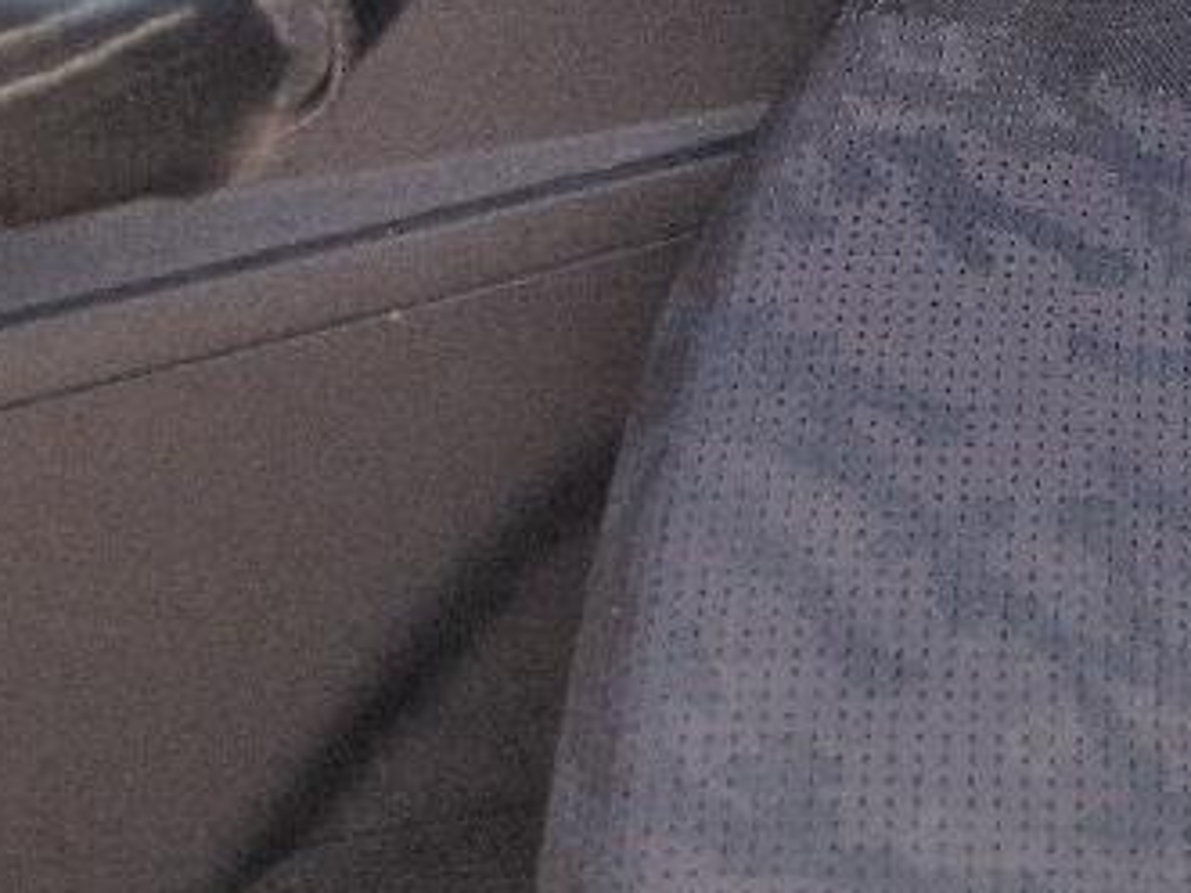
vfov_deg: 10.6
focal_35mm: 125
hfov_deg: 15.2
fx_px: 4299
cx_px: 1432
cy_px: -1041
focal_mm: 5.4
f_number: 1.8
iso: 50
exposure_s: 1/100
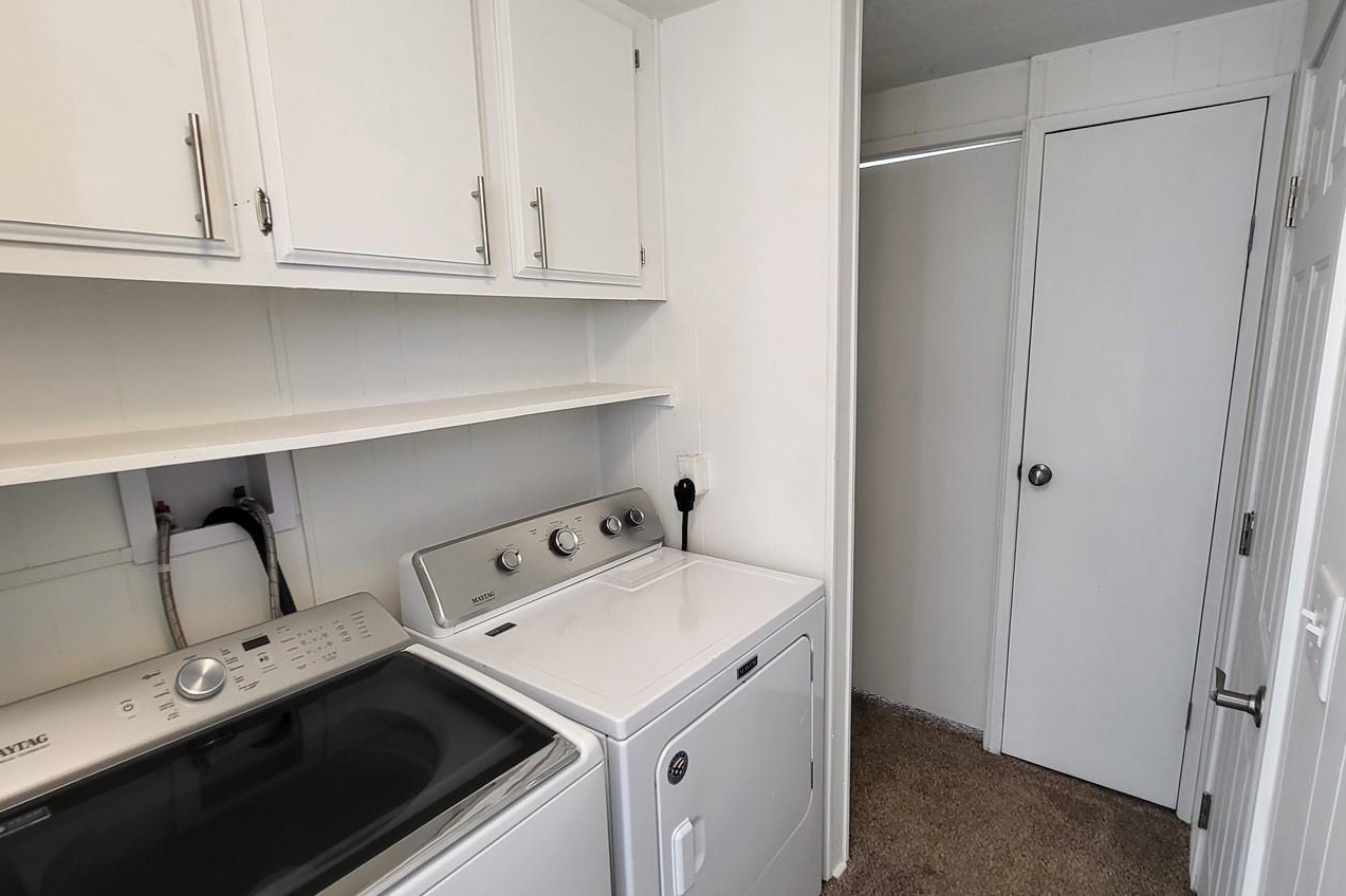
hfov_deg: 93.1
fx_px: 635
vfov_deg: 70.4
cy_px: 459
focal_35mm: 17
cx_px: 722
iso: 80
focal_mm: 1.74
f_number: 2.2
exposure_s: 1/60
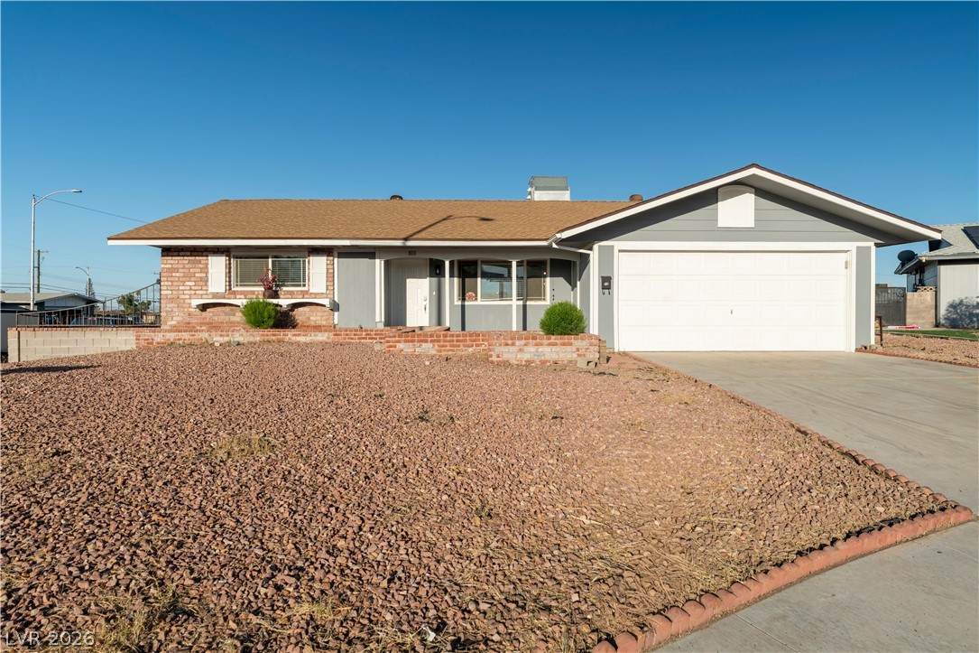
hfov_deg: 81.2
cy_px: 326
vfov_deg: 59.5
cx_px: 490
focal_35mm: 21
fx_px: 571
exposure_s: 1/500
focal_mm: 21
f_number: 8
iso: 100
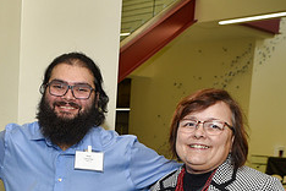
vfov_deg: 17.9
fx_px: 572
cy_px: 234
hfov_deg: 26.8
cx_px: 10
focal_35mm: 72
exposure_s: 1/60
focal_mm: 29
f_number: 5
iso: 200
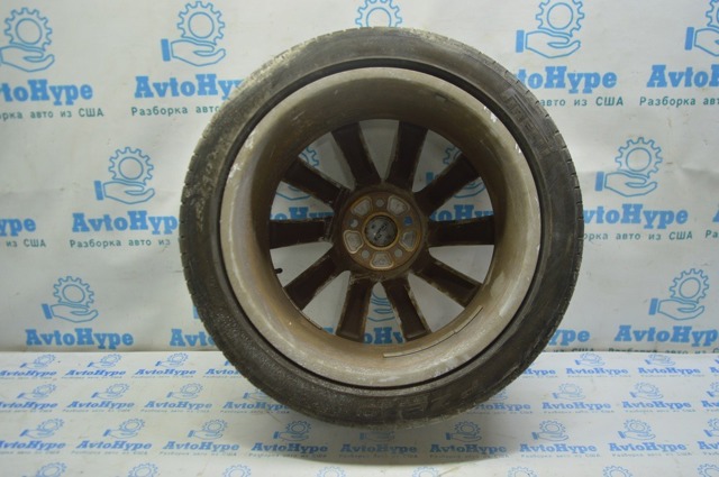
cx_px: 360
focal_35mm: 30
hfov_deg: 62.0
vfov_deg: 43.5
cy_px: 238
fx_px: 598
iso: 400
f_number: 3.5
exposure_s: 1/40
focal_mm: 20
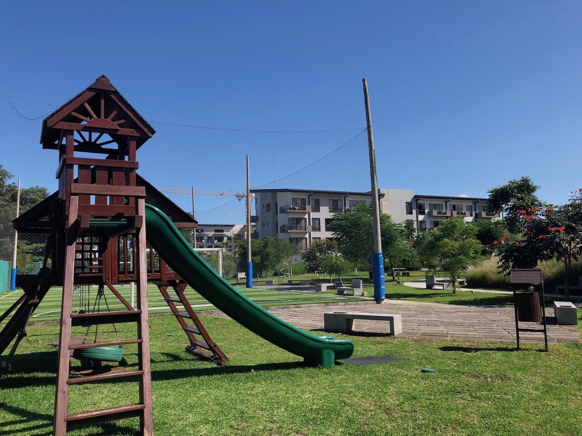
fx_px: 471
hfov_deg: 63.4
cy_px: 218
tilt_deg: +7.5
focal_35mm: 28
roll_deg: +1.7
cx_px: 291
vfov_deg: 49.7
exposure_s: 1/1499
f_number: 1.8
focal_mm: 4
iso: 20
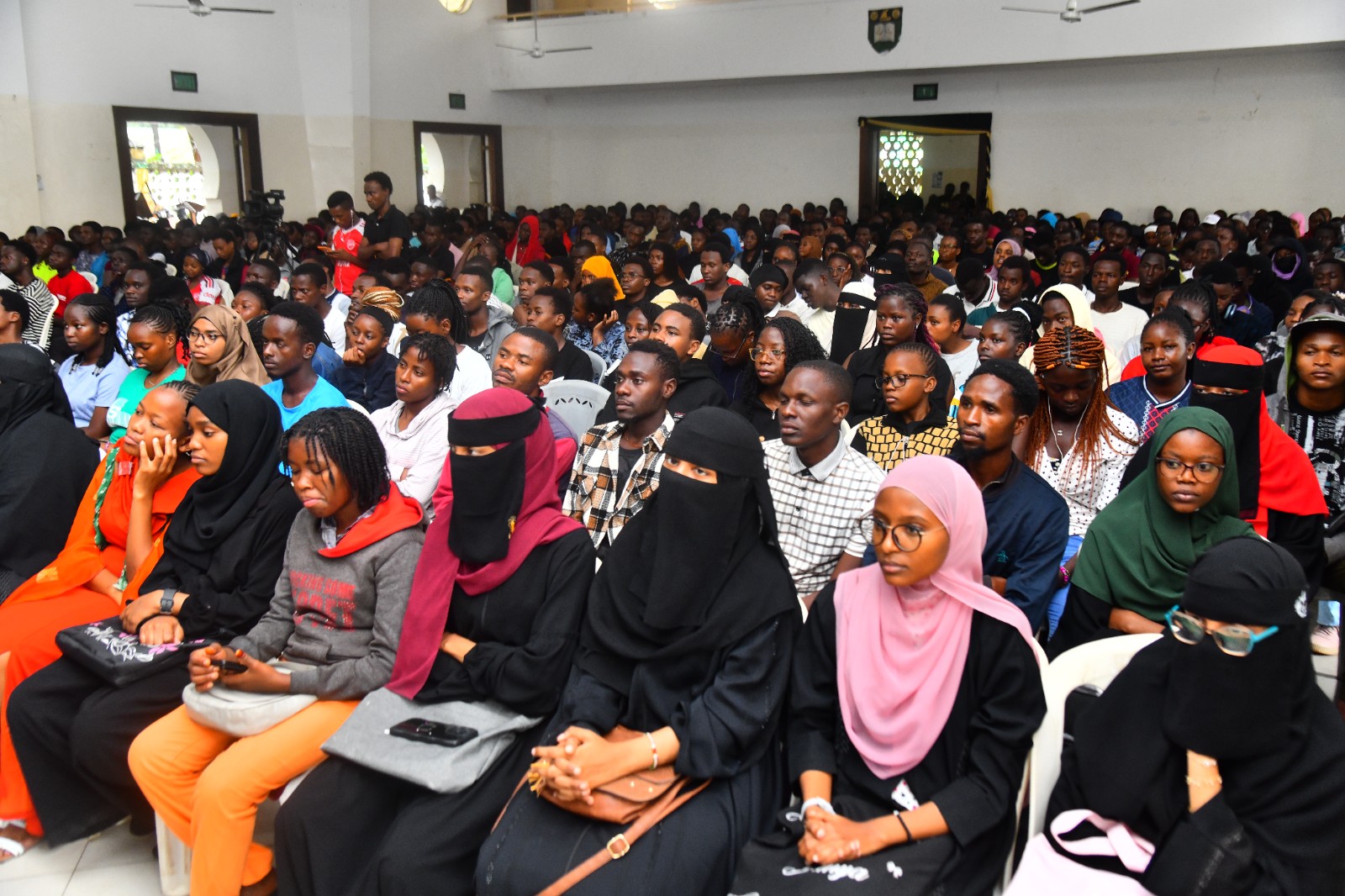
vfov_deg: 41.1
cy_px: 448
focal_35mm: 32
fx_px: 1195
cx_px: 672
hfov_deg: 58.7
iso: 1000
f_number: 4.5
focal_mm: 32
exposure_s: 1/125
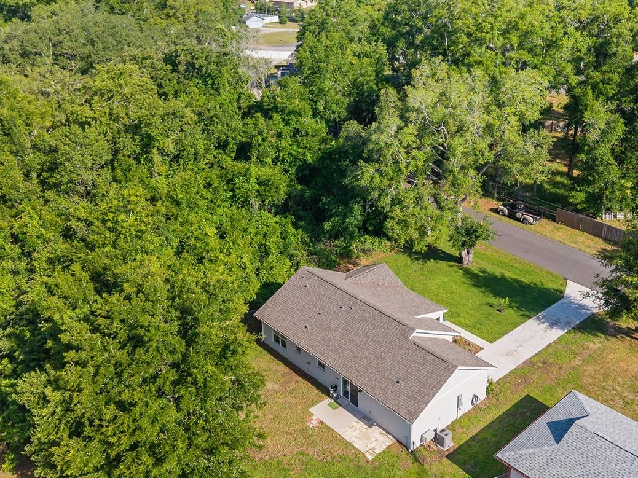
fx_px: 682
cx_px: 369
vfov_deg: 38.4
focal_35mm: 37
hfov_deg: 50.0
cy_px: 176
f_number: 1.8
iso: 170
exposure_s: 1/2500
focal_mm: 8.67
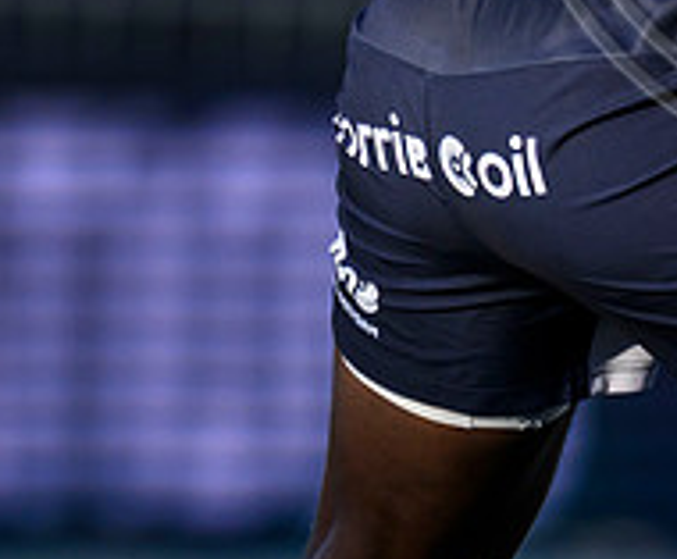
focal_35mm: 3171
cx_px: 850
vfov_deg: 0.5
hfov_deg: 0.6
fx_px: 64360
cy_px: 240
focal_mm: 560
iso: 500
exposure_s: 1/2000
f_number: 4
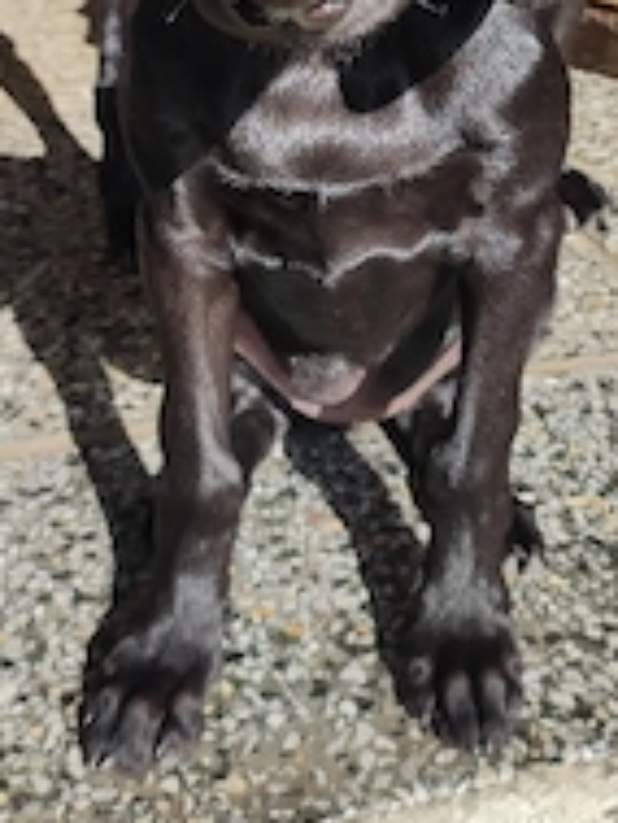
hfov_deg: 39.7
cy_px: 98
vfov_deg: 46.8
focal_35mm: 36
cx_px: 335
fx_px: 856
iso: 50
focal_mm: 4.74
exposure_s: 1/625
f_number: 1.79
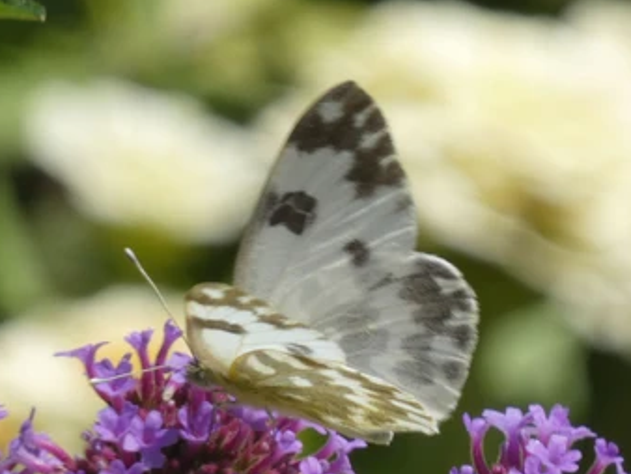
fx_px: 22145
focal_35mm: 1214
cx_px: 332
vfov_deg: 1.2
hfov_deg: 1.6
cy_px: 386
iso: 80
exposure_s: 1/160
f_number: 6.3
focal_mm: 115
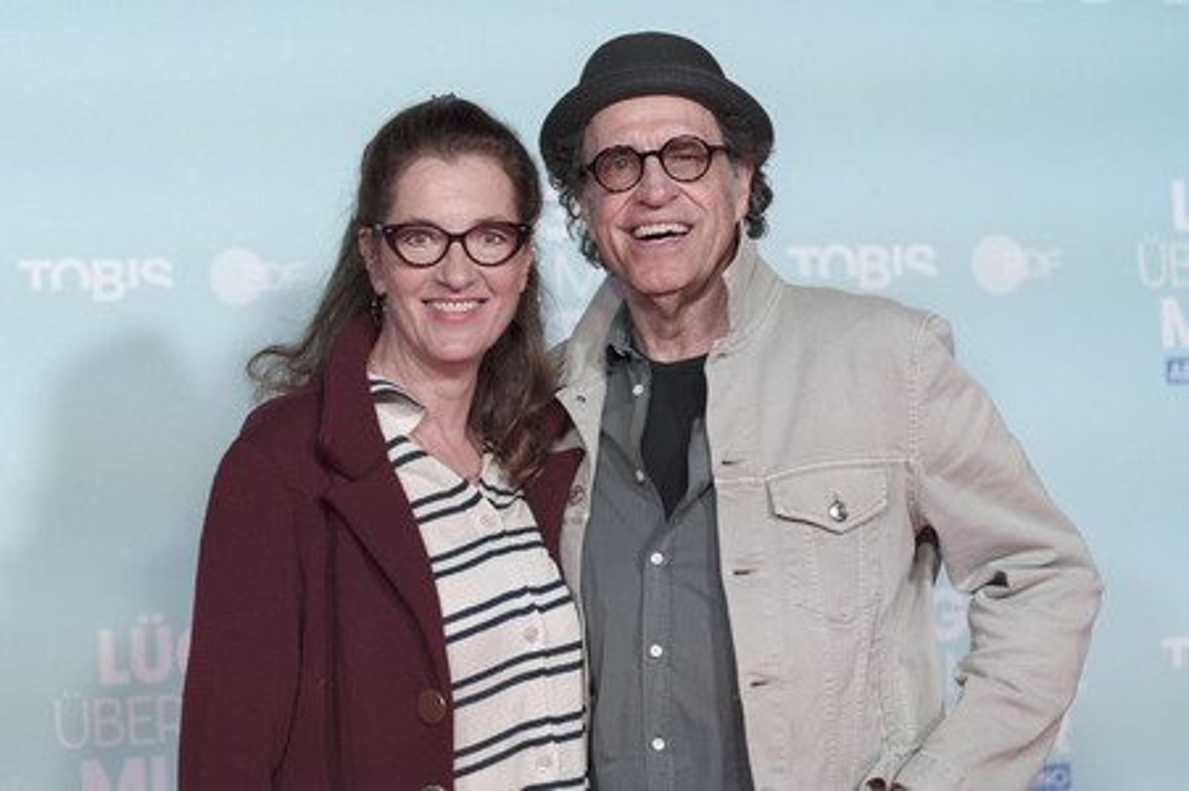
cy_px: 396
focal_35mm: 106
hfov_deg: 19.3
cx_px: 594
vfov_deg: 12.9
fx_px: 3498
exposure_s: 1/250
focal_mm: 106
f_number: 2.8
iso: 500
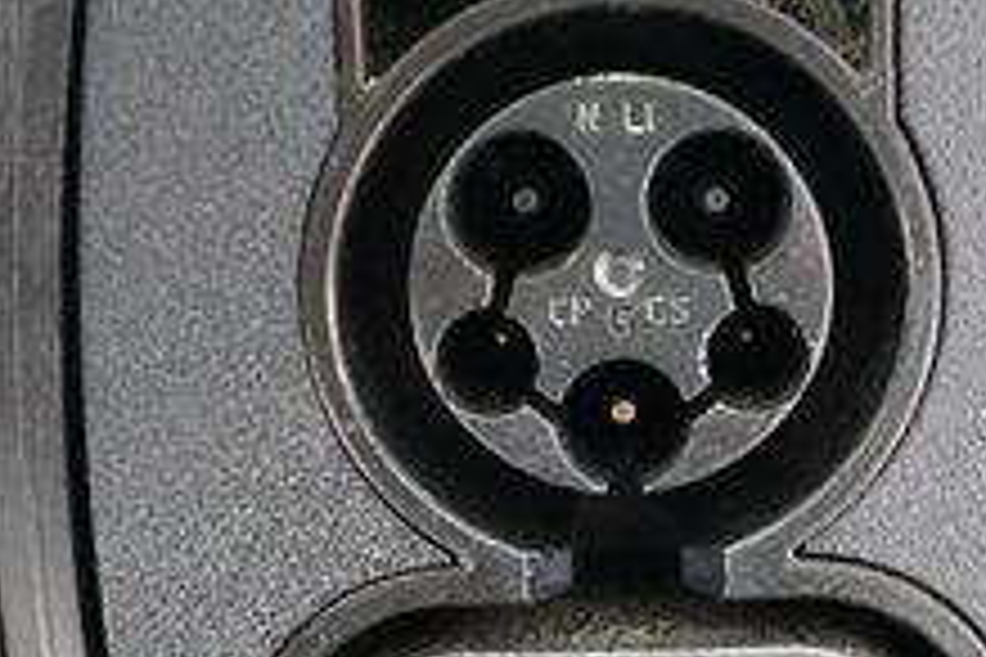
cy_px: 374
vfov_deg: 18.7
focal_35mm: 73
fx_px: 1999
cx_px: 639
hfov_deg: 27.6
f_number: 2.8
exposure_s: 1/40
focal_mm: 25
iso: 12800
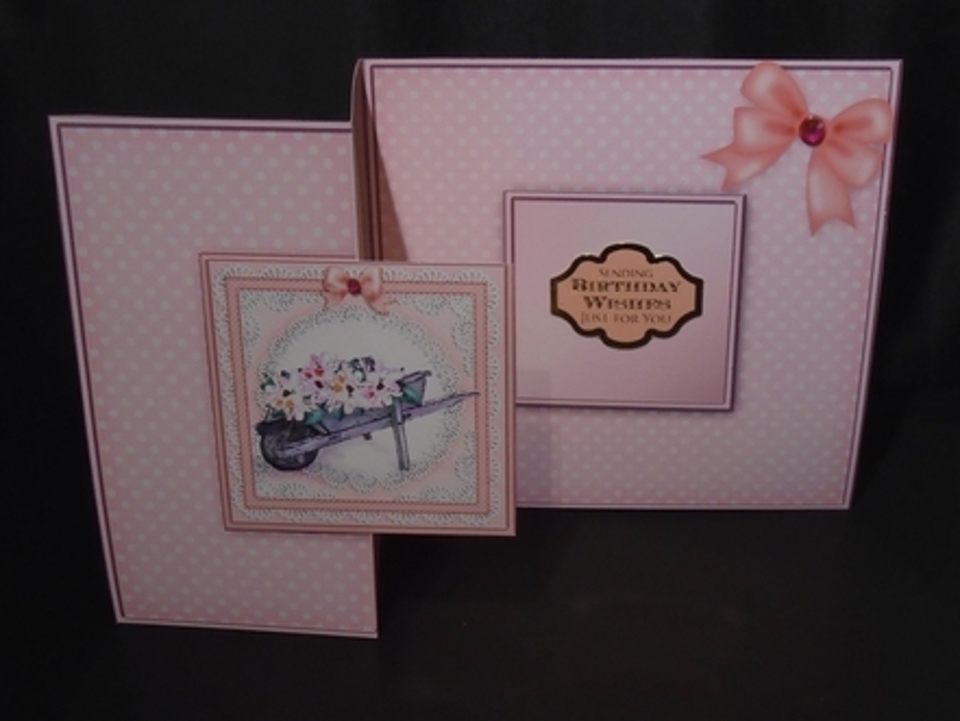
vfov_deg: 29.1
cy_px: 358
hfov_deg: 38.2
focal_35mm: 50
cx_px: 481
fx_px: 1387
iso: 320
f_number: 4.5
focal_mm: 8.7
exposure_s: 1/30
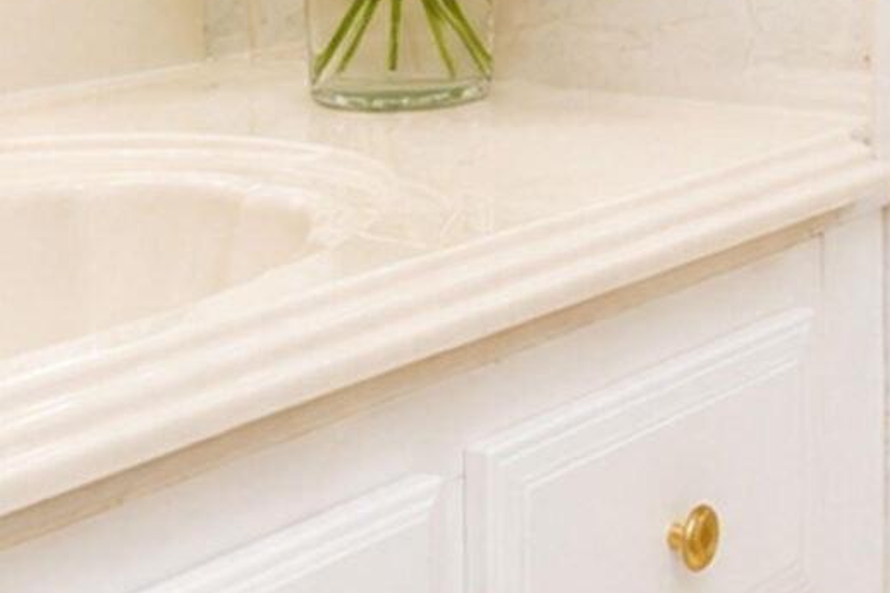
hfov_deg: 20.2
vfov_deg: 14.3
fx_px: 2261
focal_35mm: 91
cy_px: -207
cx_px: 1182
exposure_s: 1/50
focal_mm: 18.5
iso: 64
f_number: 5
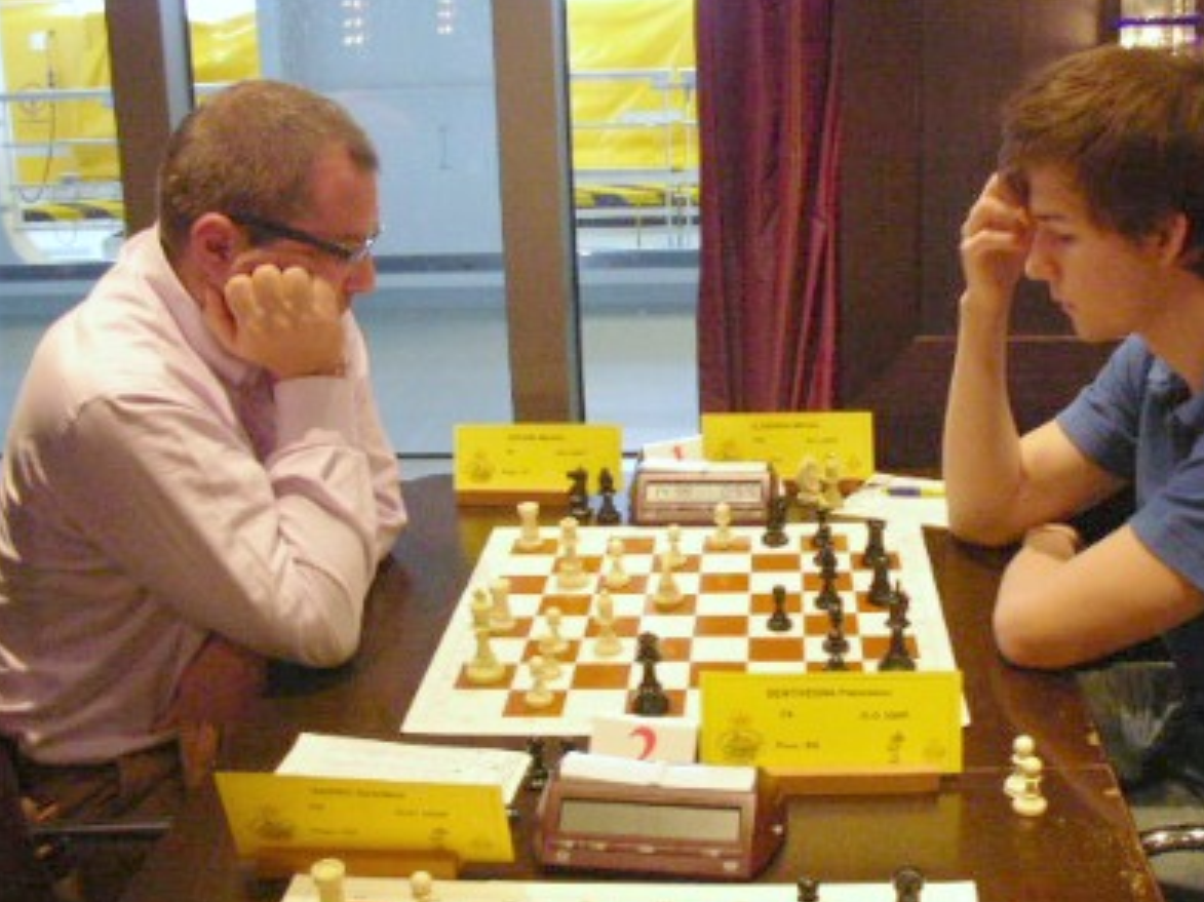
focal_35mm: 43
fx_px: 1495
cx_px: 724
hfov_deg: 43.6
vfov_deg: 33.5
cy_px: 391
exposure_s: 1/24.3
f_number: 3
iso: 400
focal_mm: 5.8
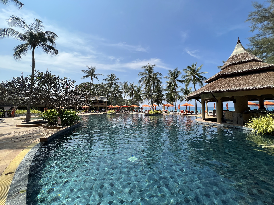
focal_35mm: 13
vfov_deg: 89.9
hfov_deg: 106.2
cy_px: 102
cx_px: 137
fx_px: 103
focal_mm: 1.57
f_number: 1.8
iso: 32
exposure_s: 1/2016
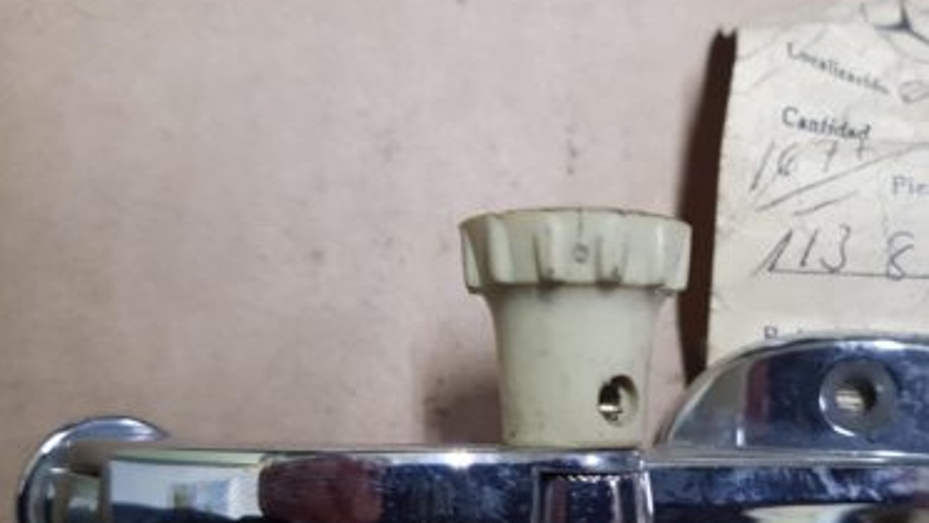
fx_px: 936
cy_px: 350
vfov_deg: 31.0
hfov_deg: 52.2
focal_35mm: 38
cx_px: 580
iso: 200
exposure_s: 1/25
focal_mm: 4.2
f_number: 1.7
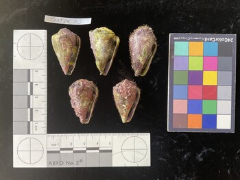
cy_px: 90
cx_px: 120
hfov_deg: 61.6
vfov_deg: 48.3
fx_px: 201
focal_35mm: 29
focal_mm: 3
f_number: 1.8
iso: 50
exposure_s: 1/60
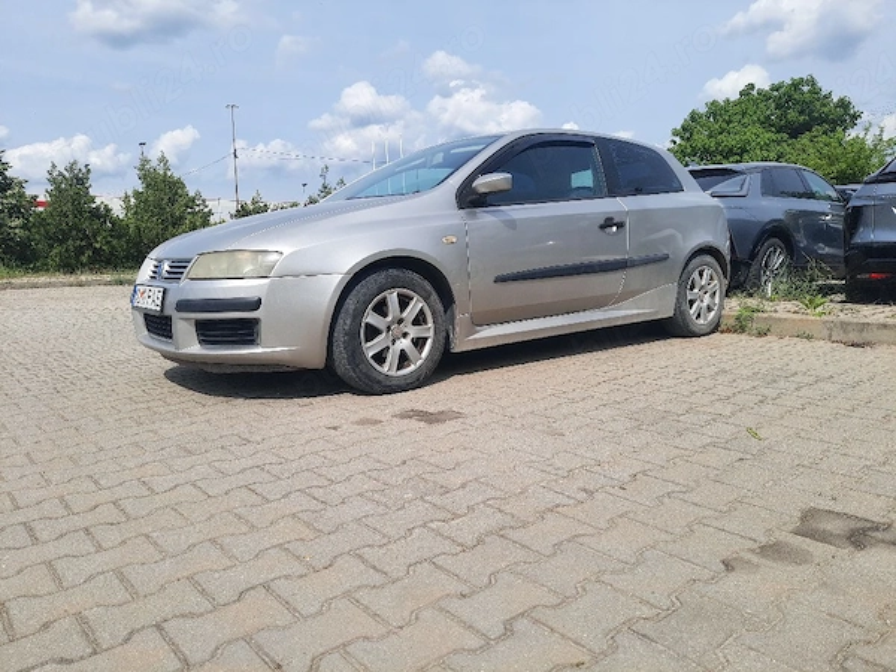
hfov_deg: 71.6
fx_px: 621
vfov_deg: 56.8
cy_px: 336
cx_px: 448
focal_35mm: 24
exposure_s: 1/2000
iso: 25
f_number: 1.8
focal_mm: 5.23
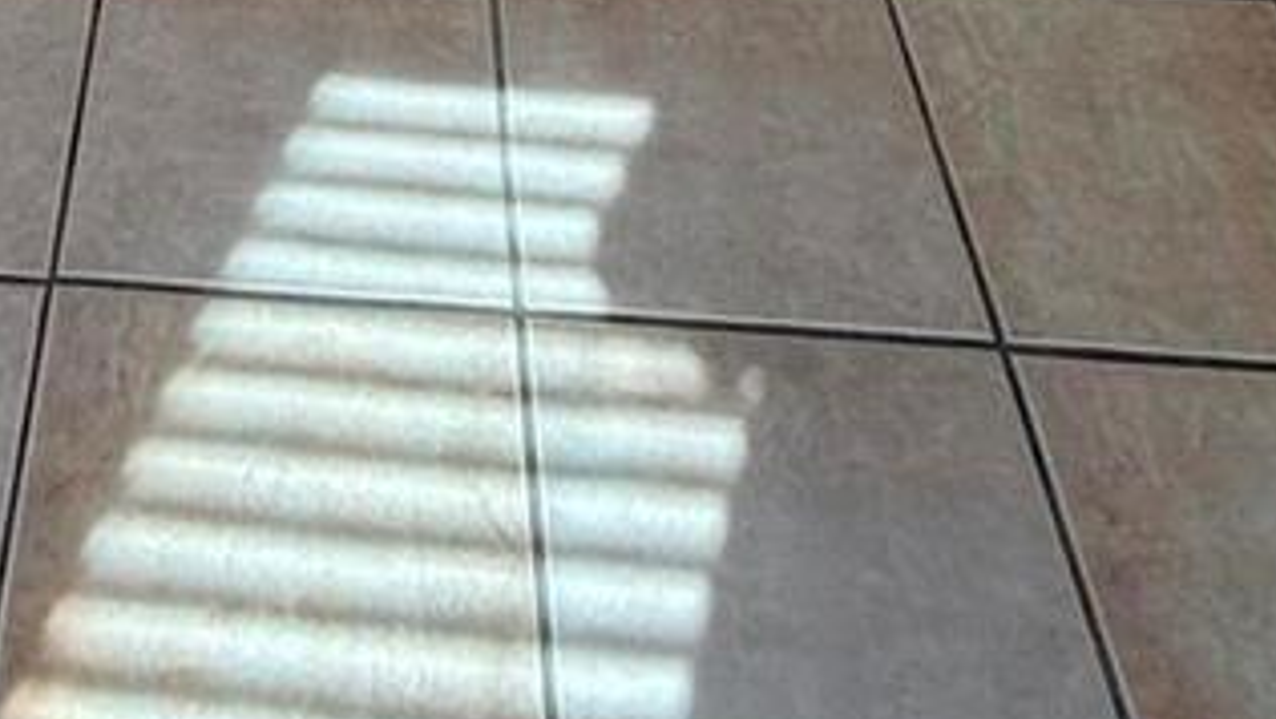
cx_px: 250
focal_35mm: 58
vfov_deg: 13.8
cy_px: -1062
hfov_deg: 34.9
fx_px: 1963
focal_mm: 2.22
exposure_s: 1/120
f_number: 2.2
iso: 80
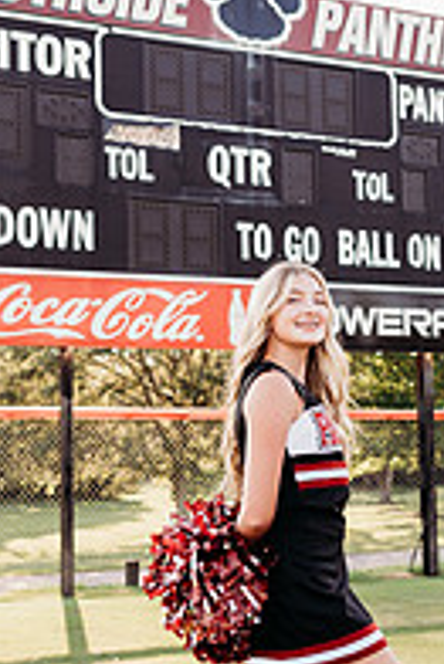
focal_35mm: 55
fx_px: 1016
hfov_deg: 24.6
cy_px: 379
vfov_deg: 36.2
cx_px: 288
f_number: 2.8
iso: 200
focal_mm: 24
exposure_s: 1/640
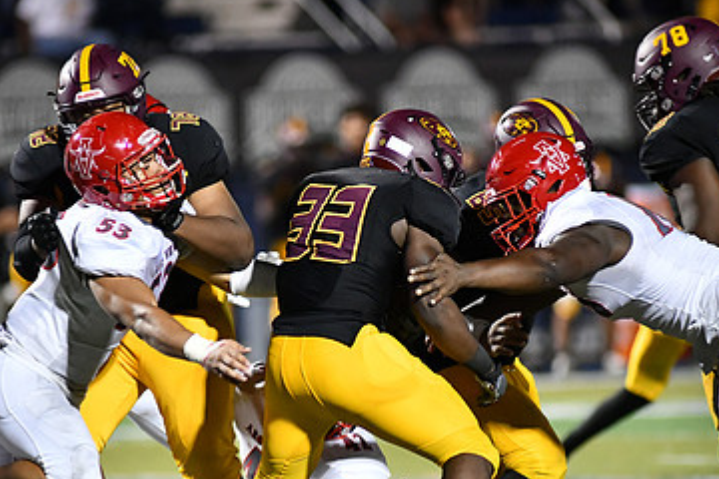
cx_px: 304
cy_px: 374
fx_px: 9646
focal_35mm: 483
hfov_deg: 4.3
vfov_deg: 2.8
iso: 5600
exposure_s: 1/1000
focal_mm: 300
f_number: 2.8
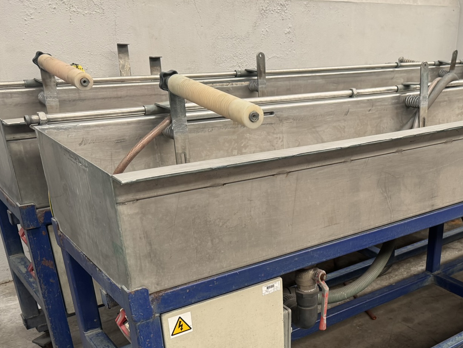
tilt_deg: -25.1
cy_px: 265
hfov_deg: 44.6
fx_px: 535
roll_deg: -2.2
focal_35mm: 40
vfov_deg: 35.1
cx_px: 368
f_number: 1.78
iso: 200
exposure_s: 1/121
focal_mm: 6.76
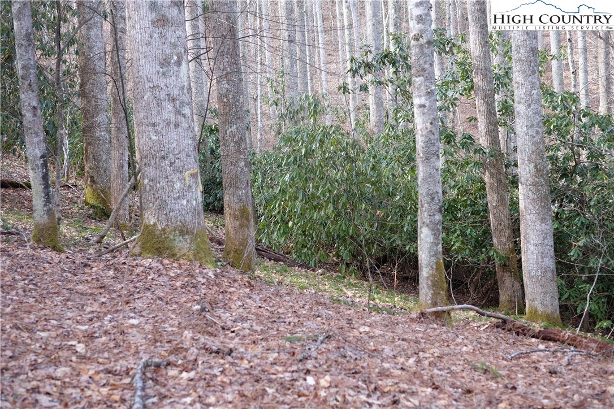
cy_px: 204
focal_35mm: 48
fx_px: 819
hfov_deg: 41.1
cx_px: 307
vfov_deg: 28.1
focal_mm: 32
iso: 200
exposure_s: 1/150
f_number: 2.8
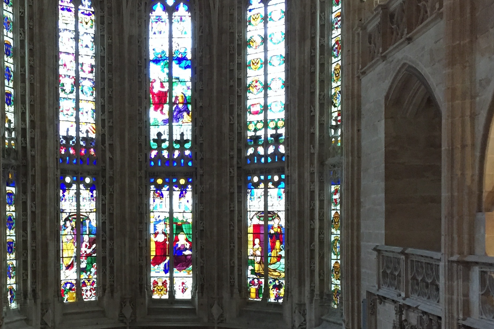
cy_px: 239
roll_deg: +0.0
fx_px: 727
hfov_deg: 36.9
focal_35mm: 53
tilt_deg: -1.0
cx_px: 141
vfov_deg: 25.3
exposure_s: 1/33
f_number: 2.2
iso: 250
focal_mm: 4.15
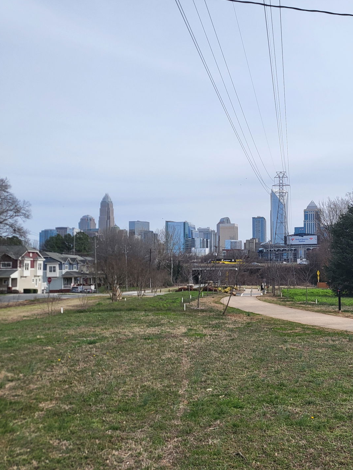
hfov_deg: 38.8
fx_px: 476
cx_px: 293
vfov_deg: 52.6
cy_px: 233
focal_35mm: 35
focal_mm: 4.25
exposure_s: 1/3318
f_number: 1.8
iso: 50
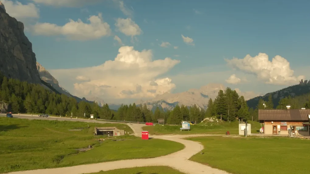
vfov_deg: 32.0
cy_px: 99
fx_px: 304
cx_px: 155
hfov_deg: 54.0
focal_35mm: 37
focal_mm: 23
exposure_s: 1/45
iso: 64
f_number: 16
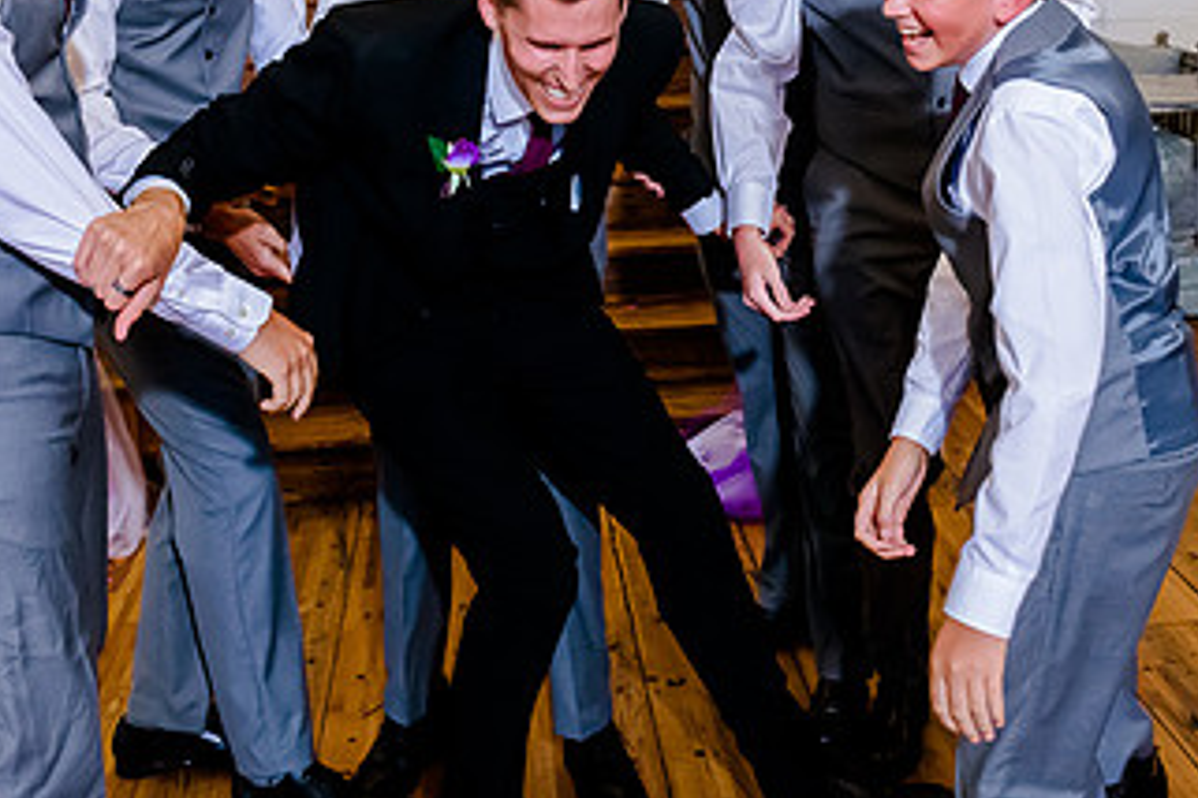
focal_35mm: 55
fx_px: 1830
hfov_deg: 36.0
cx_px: 755
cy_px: 115
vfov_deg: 24.1
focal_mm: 24
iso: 2500
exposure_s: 1/200
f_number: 6.3
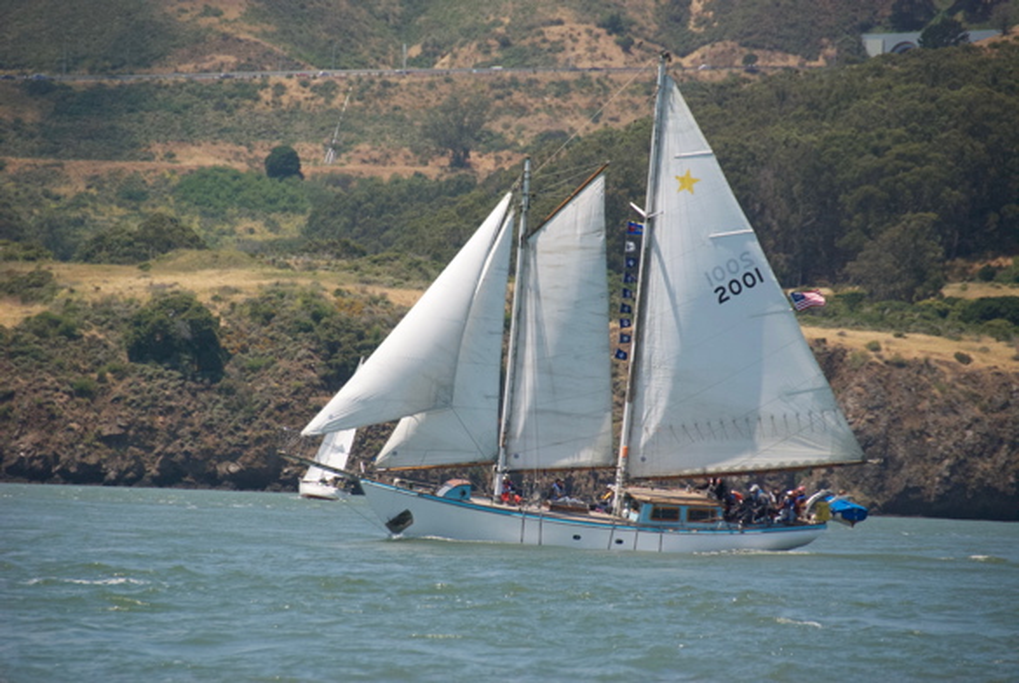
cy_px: 342
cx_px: 510
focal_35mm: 300
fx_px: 8504
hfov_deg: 6.9
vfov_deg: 4.6
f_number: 5.6
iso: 800
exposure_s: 1/2500
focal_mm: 200
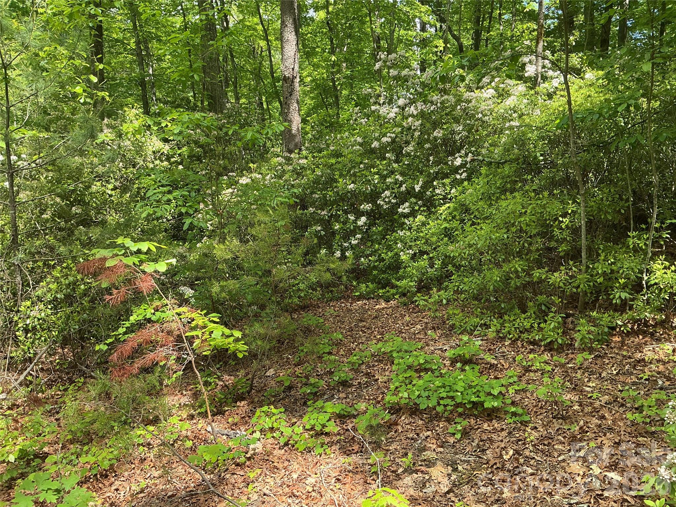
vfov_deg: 48.2
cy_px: 254
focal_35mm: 29
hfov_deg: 61.7
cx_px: 338
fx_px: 566
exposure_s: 1/171
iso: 20
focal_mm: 3
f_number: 1.8
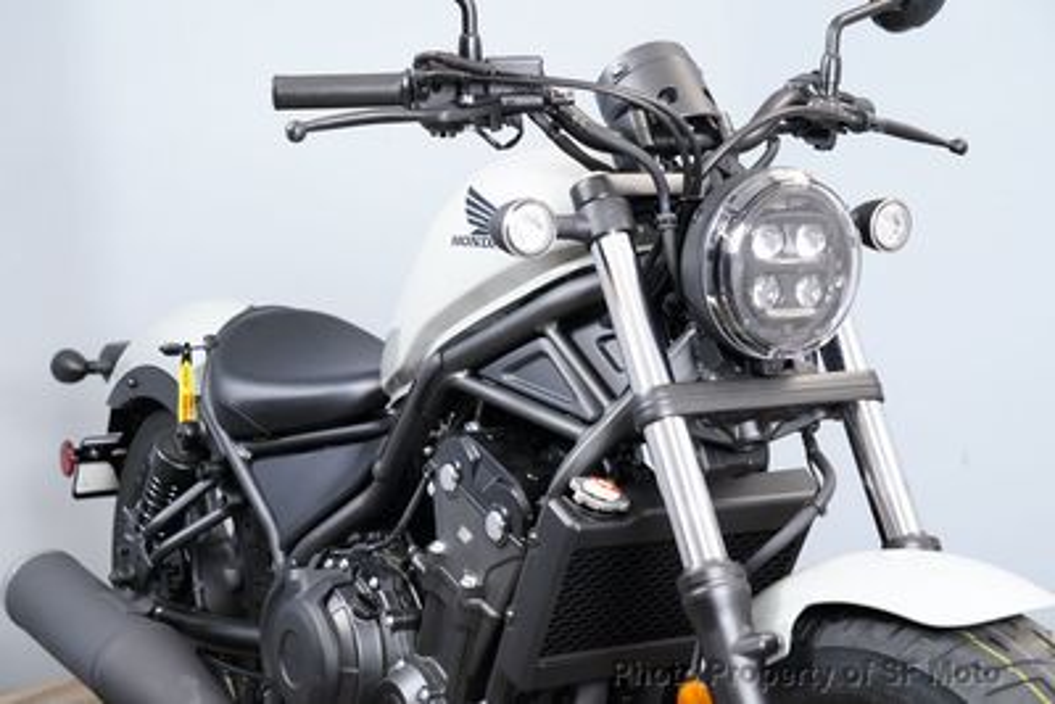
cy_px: 352
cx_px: 528
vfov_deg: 21.3
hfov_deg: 31.4
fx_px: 1876
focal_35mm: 64
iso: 5000
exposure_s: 1/80
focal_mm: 64
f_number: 7.1
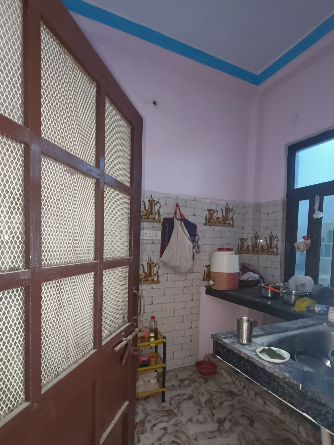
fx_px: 244
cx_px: 170
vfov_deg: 84.1
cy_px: 255
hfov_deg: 68.7
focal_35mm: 19
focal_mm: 2.15
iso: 8438
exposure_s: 1/16.7
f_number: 2.2
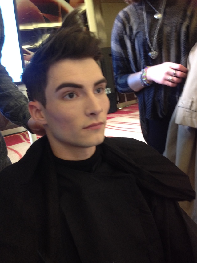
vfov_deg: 52.6
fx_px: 266
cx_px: 98
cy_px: 132
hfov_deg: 40.7
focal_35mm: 35
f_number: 2.4
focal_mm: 4.28
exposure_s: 1/20
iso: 200
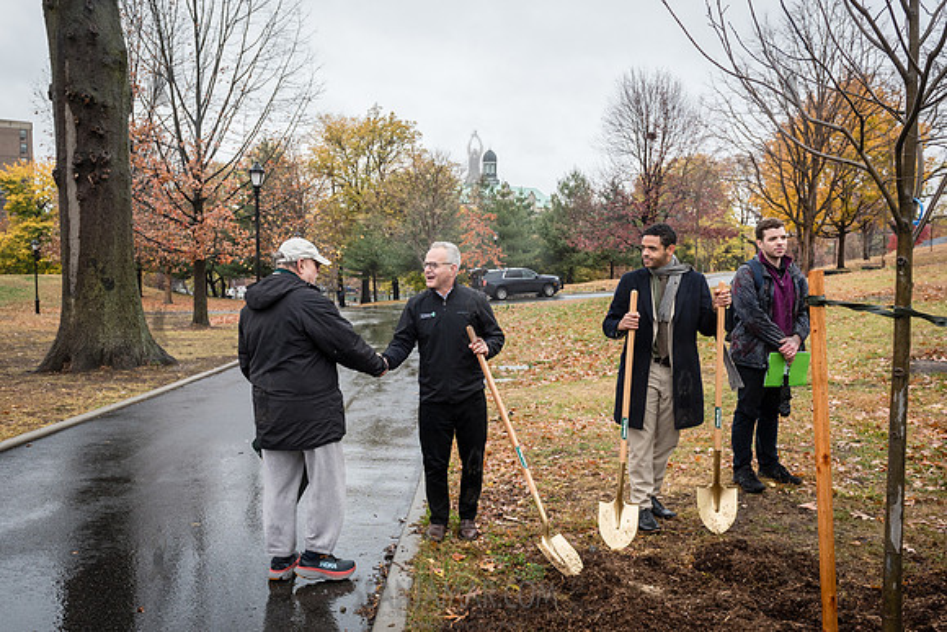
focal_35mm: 29
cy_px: 322
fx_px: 775
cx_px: 418
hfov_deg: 62.7
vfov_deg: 44.4
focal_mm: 24
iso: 500
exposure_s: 1/320
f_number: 5.6
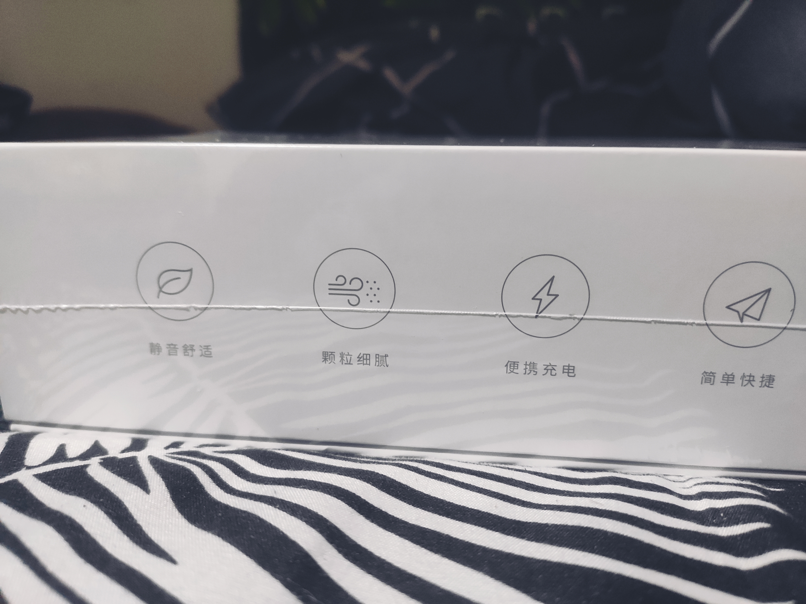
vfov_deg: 53.1
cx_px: 403
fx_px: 605
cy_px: 302
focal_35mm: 26
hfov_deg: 67.3
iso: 2569
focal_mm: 4.77
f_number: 1.75
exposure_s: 1/50
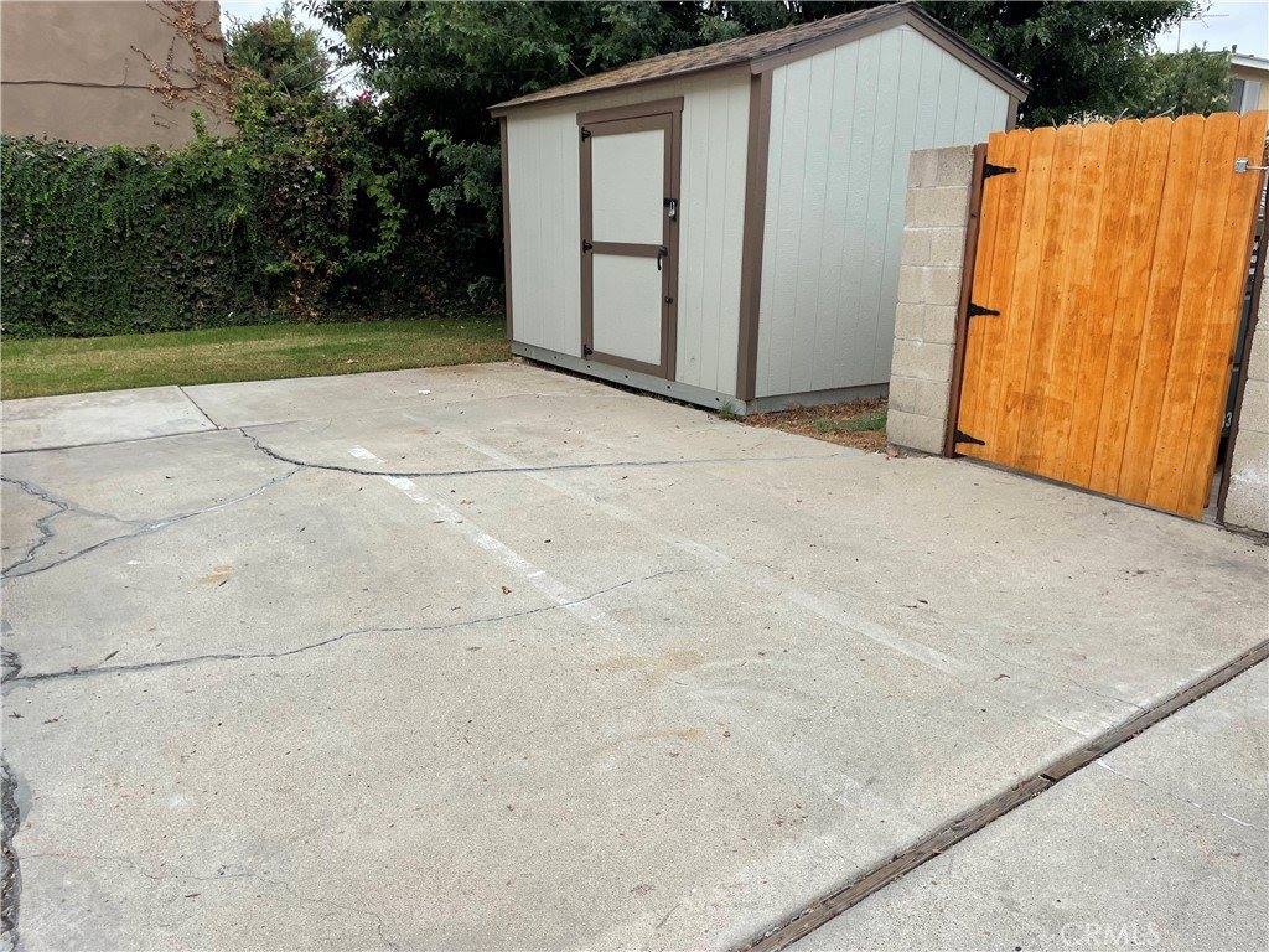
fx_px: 953
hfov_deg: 67.3
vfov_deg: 53.1
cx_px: 634
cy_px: 476
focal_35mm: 26
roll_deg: -0.8
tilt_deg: -14.2
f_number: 1.6
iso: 32
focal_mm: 4.2
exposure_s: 1/807
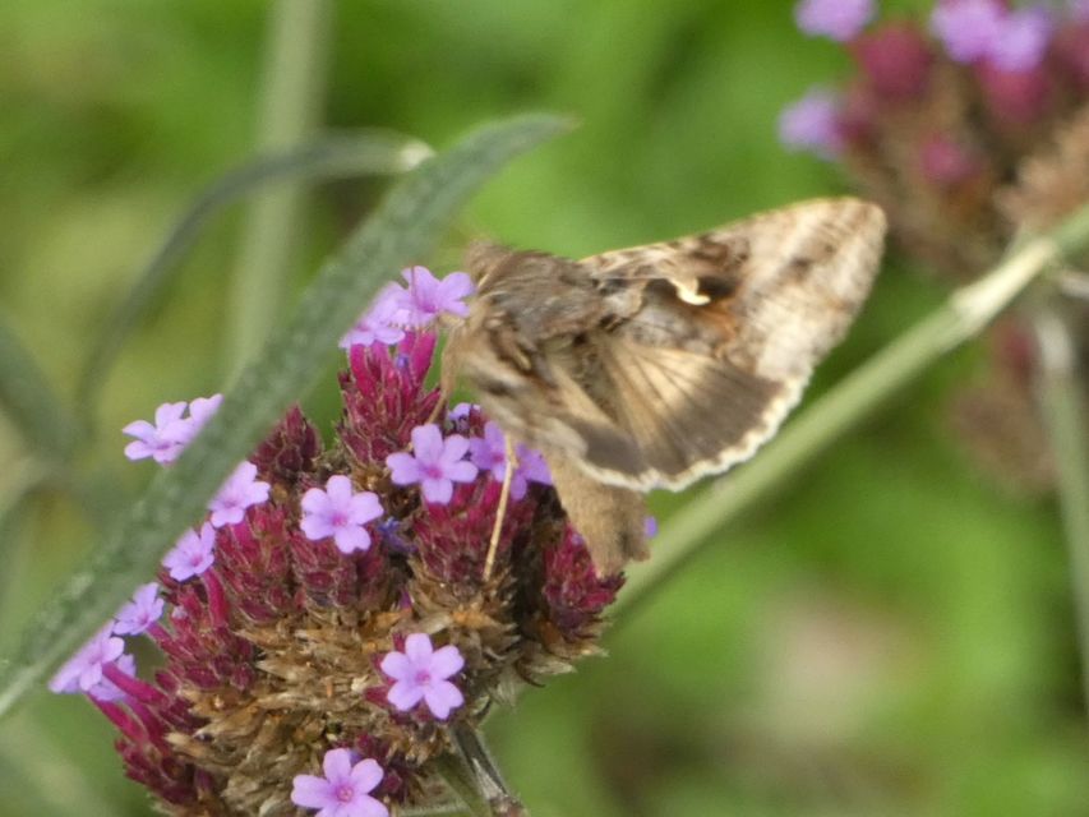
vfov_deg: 3.5
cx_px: 544
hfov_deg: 4.6
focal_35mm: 428
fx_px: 13467
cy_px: 408
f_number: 5.6
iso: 400
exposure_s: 1/100
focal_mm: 76.7
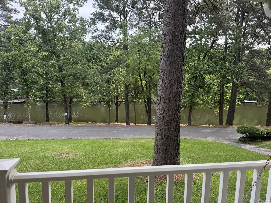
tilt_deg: -7.6
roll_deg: -0.9
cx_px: 136
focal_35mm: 24
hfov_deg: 71.6
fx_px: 188
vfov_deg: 56.8
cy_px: 102
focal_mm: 6.76
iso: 80
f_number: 1.78
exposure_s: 1/484
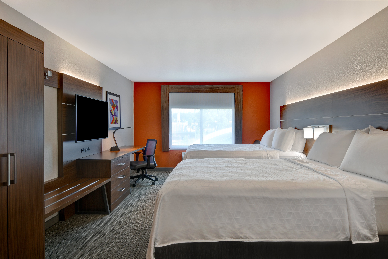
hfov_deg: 81.2
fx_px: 226
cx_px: 194
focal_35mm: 21
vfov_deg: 59.5
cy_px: 130
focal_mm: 14
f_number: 7.1
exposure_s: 1/20
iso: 200
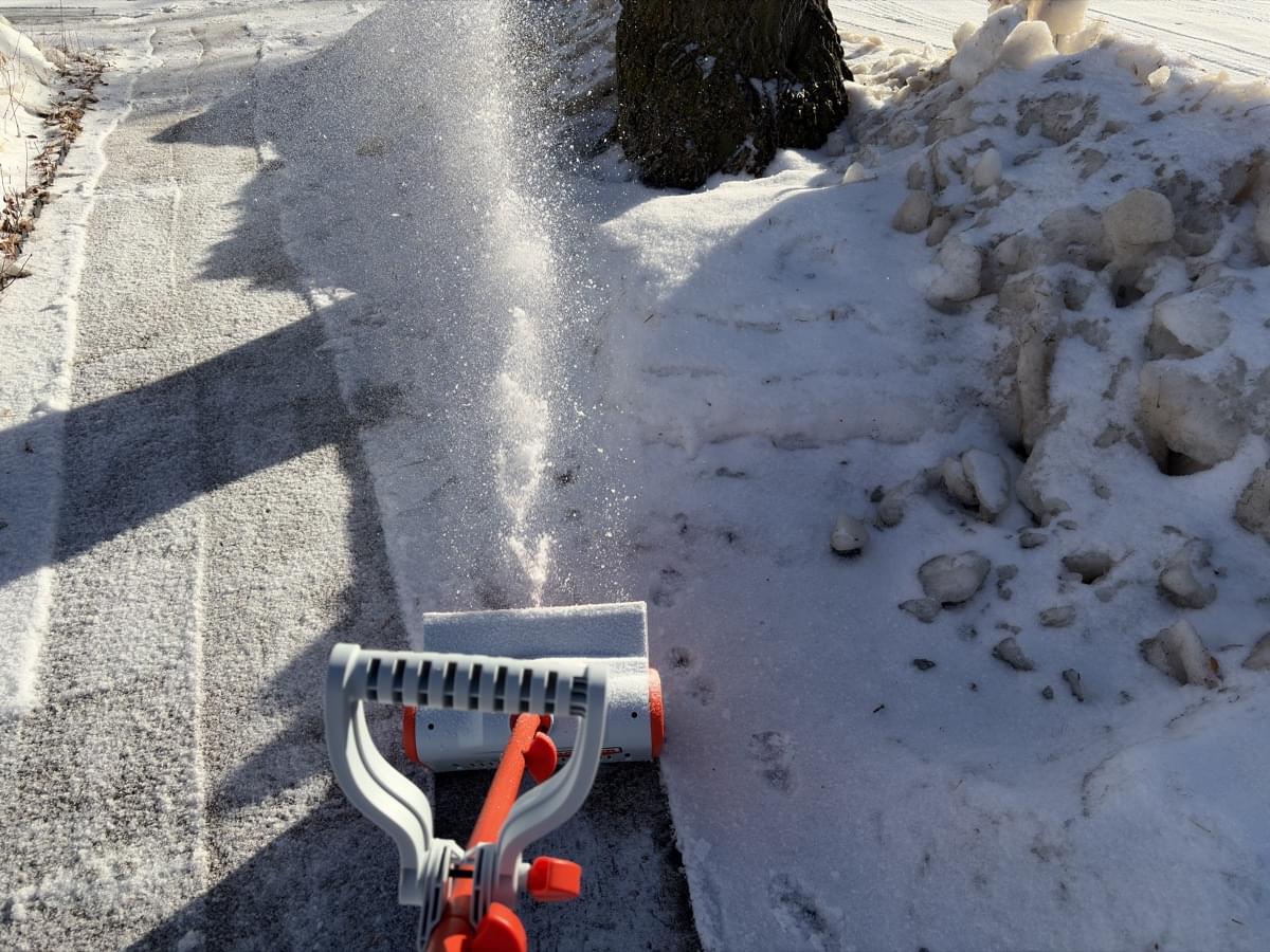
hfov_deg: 67.3
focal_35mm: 26
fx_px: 954
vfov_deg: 53.1
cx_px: 635
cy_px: 476
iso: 40
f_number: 1.6
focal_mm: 5.96
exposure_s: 1/2217
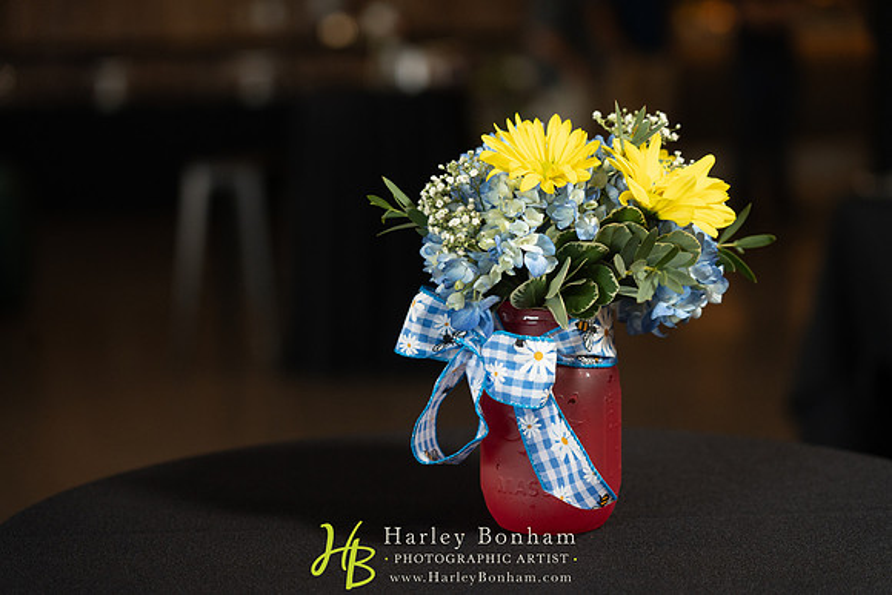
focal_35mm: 90
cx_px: 446
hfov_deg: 22.6
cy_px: 298
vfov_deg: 15.2
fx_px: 2230
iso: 1600
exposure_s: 1/160
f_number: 4
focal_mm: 90
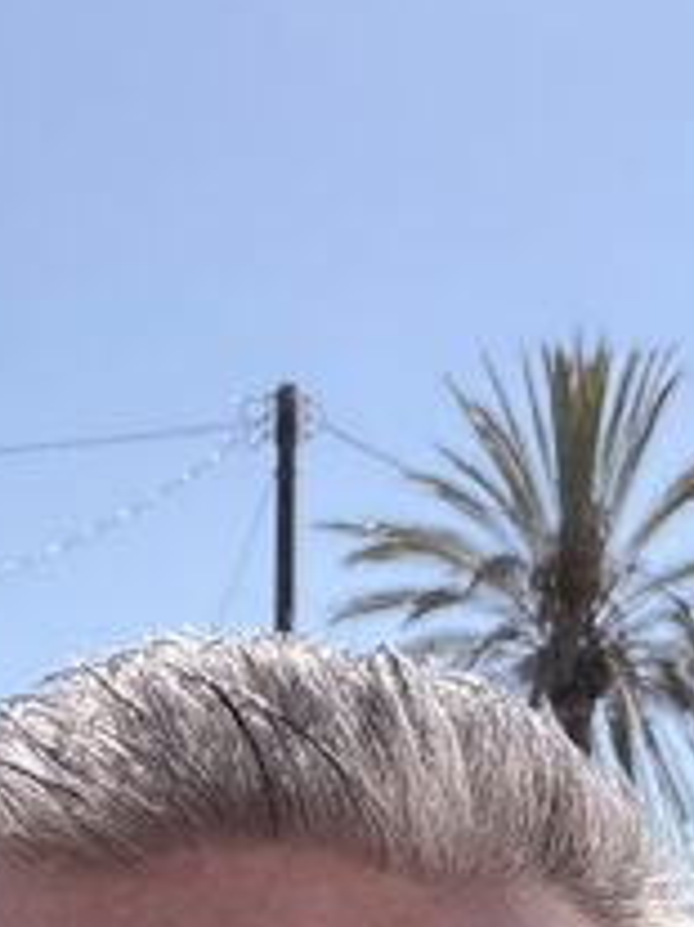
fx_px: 2275
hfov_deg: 17.3
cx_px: 273
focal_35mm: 85
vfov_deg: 20.9
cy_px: 1220
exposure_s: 1/456
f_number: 1.9
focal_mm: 2.71
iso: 40
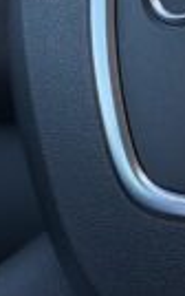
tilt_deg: -12.0
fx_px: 3131
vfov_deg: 5.4
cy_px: 20
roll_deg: +4.8
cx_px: 306
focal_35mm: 389
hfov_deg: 3.4
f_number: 1.78
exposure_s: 1/193
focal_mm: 6.76
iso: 80
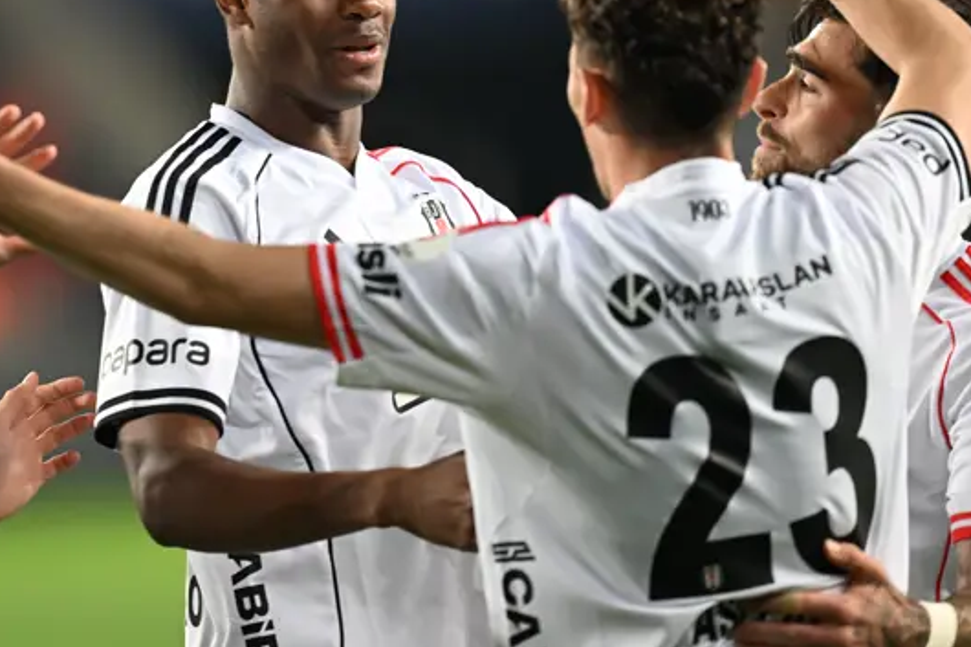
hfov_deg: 2.9
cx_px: 202
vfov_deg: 2.0
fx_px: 18928
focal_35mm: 702
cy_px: 152
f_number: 2.8
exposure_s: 1/1000
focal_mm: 400
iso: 2000
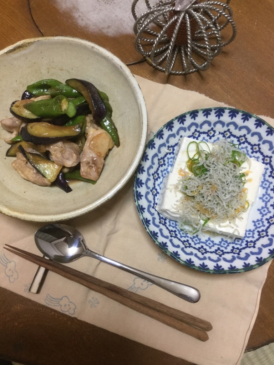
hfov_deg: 45.4
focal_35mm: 31
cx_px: 137
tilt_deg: -78.3
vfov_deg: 58.4
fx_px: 327
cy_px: 182
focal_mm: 3.3
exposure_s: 1/30
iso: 80
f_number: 2.4
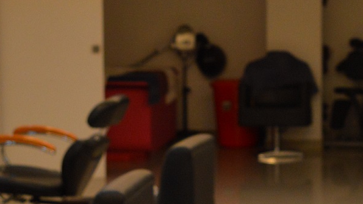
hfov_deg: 14.4
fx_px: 1377
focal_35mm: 143
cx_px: 480
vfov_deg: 8.5
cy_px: 178
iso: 400
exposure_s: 1/50
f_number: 3.8
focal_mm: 22
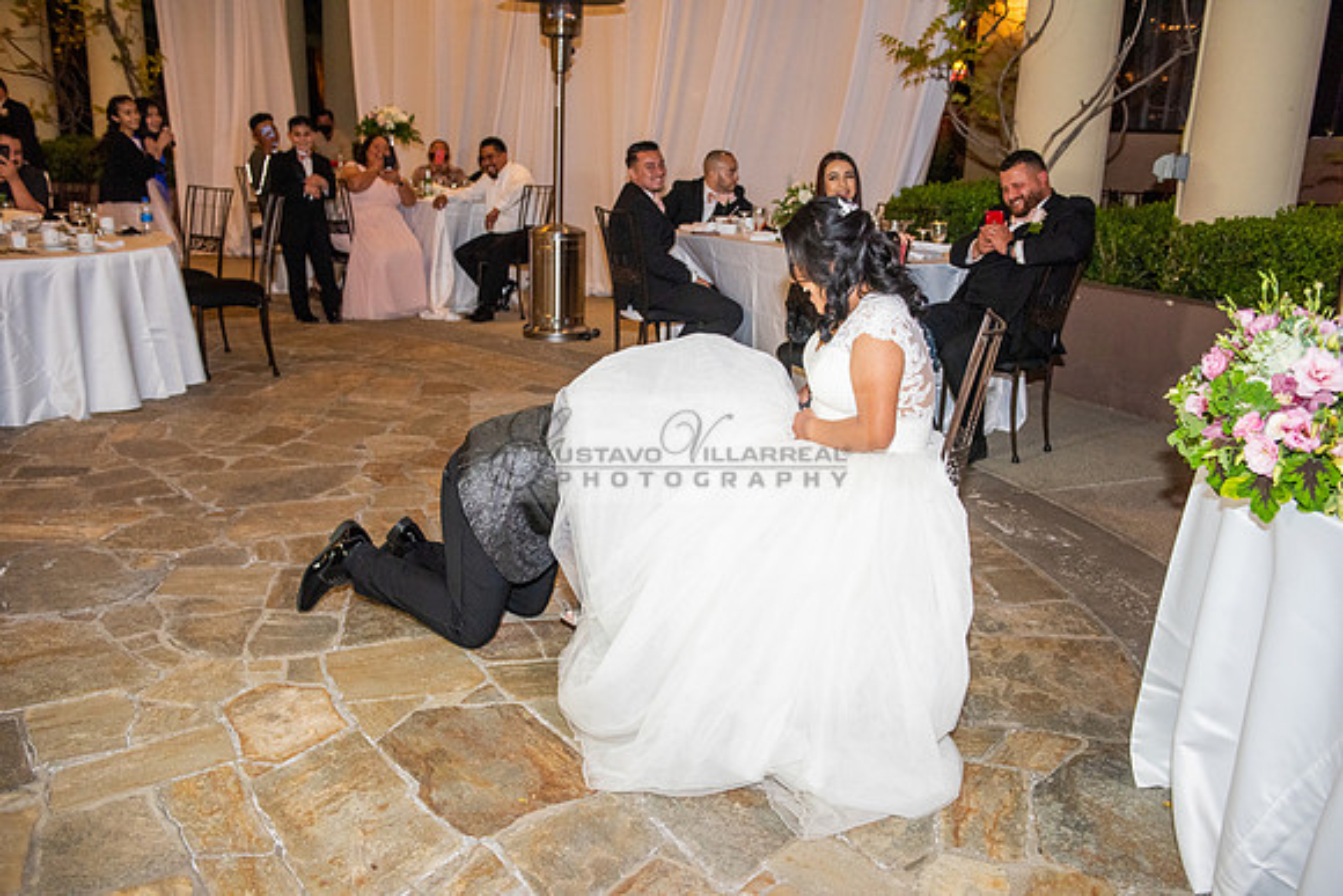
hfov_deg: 58.7
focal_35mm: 32
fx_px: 1194
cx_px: 672
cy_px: 448
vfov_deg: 41.1
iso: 1600
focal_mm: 32
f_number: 4
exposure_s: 1/160
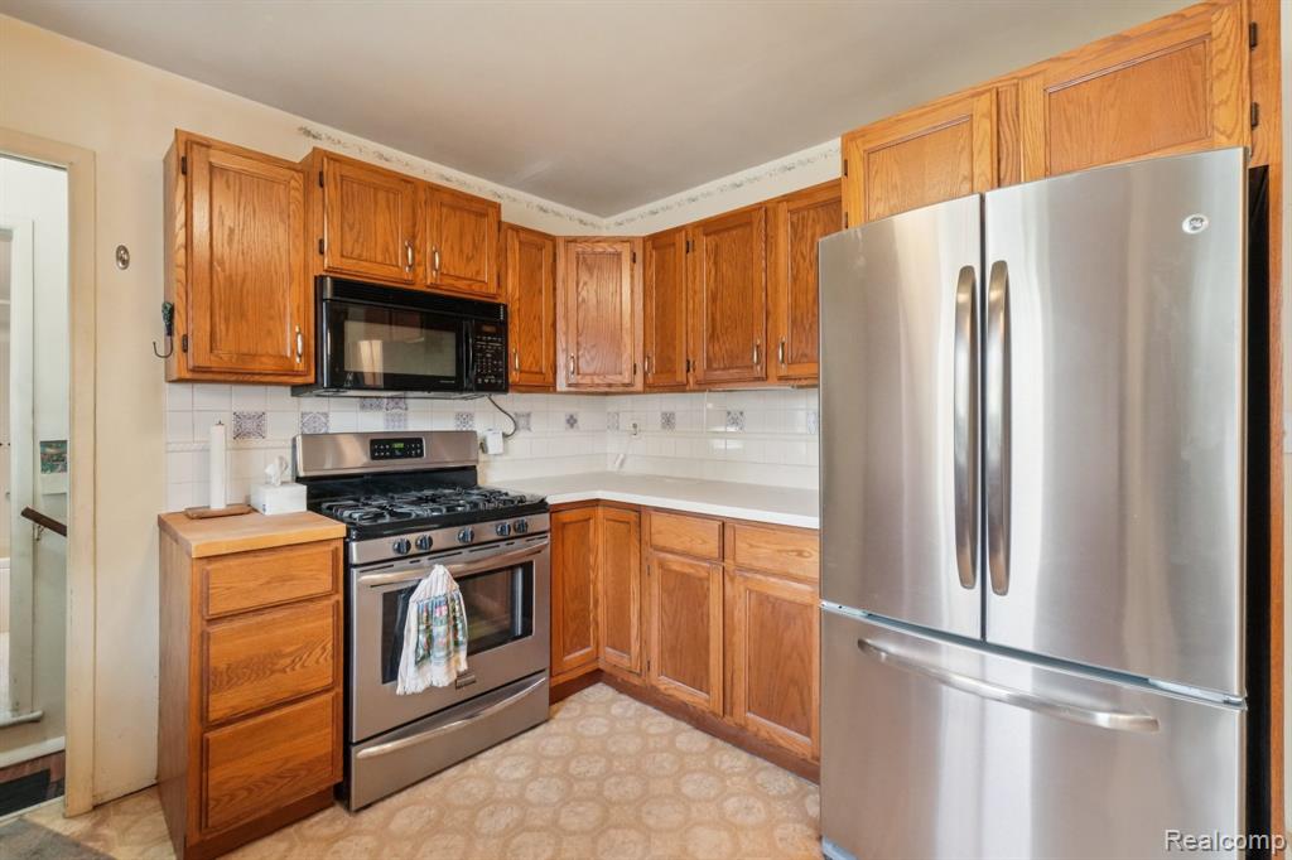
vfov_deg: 77.3
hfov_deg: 100.4
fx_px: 538
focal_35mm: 15
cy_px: 430
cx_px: 646
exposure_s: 1/30
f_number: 8
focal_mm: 10
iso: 2000
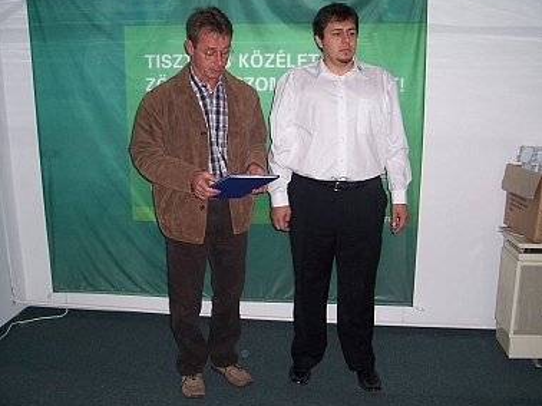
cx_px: 285
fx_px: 563
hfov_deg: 51.4
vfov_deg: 39.6
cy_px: 199
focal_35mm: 36
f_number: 2.7
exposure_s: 1/60
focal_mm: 5.6
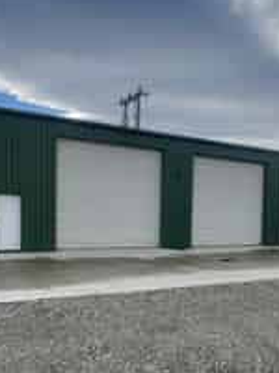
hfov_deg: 43.7
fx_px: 344
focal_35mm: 32
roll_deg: -1.4
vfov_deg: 55.8
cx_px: 181
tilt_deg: -5.0
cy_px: 243
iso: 32
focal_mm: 1.57
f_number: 1.8
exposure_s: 1/903
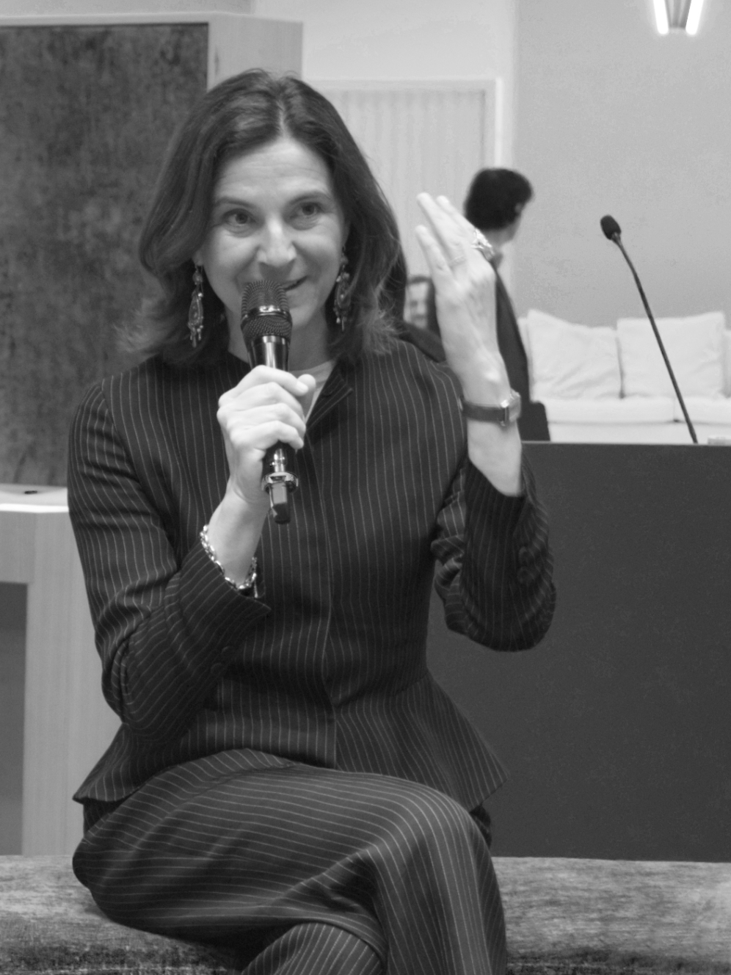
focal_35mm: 90
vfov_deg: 21.9
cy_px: 432
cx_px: 366
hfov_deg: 16.5
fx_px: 2521
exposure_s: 1/60
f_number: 5.6
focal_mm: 55
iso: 450
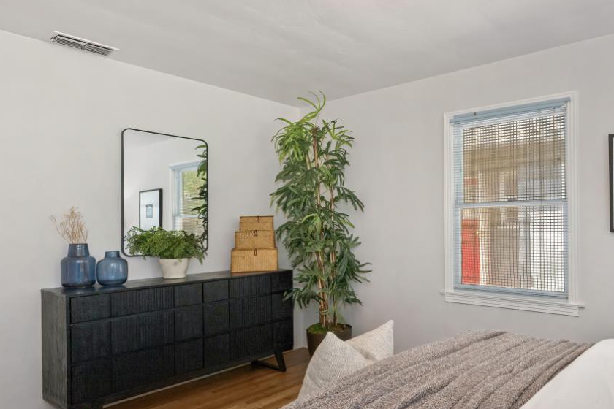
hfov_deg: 68.6
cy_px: 221
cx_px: 430
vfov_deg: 51.2
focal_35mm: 25
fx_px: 426
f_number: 4
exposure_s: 1/60
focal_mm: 14
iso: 640
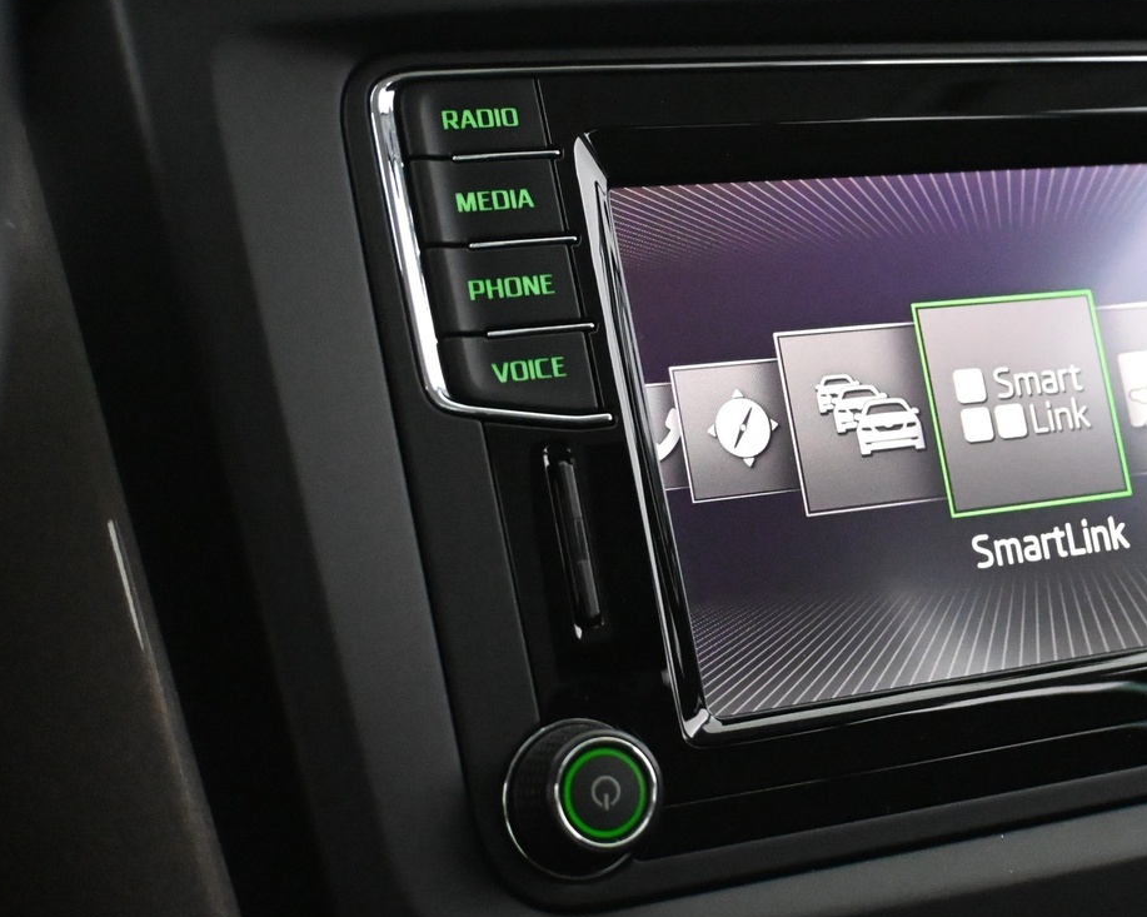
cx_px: 883
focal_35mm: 68
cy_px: 368
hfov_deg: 27.3
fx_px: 2322
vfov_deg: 22.3
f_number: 4.5
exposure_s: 1/60
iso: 7200
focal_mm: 27.5
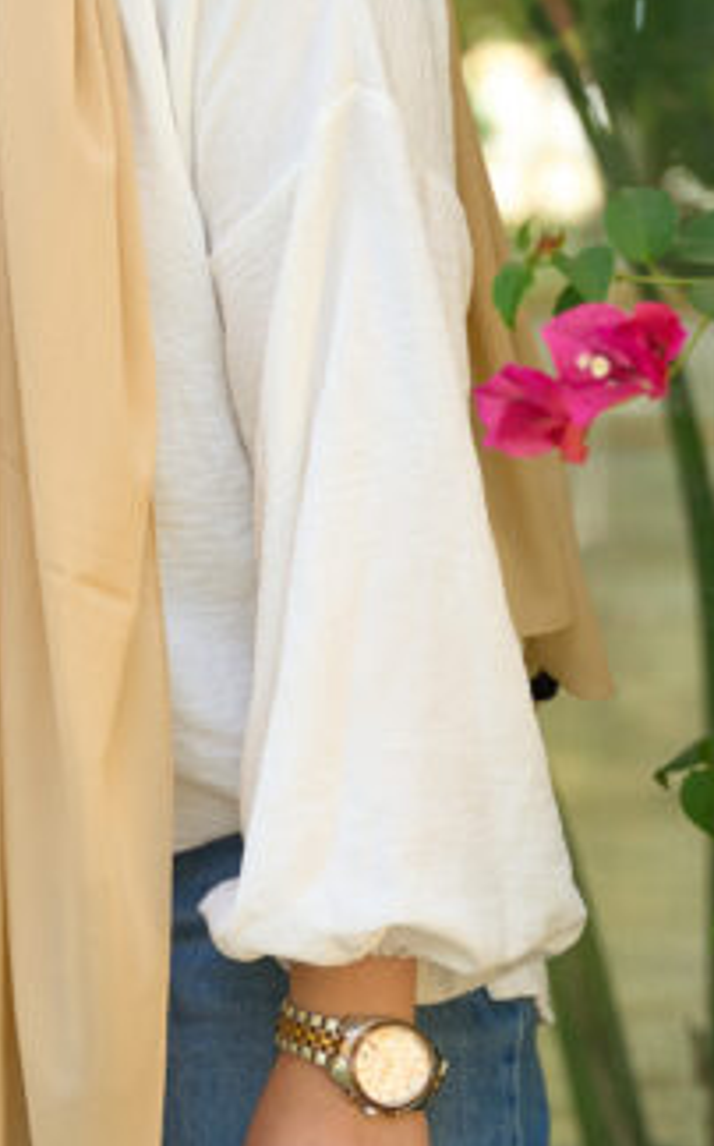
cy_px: 283
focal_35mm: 155
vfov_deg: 13.5
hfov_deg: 8.4
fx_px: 4834
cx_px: 0
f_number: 2.8
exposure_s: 1/500
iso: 400
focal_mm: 54.7
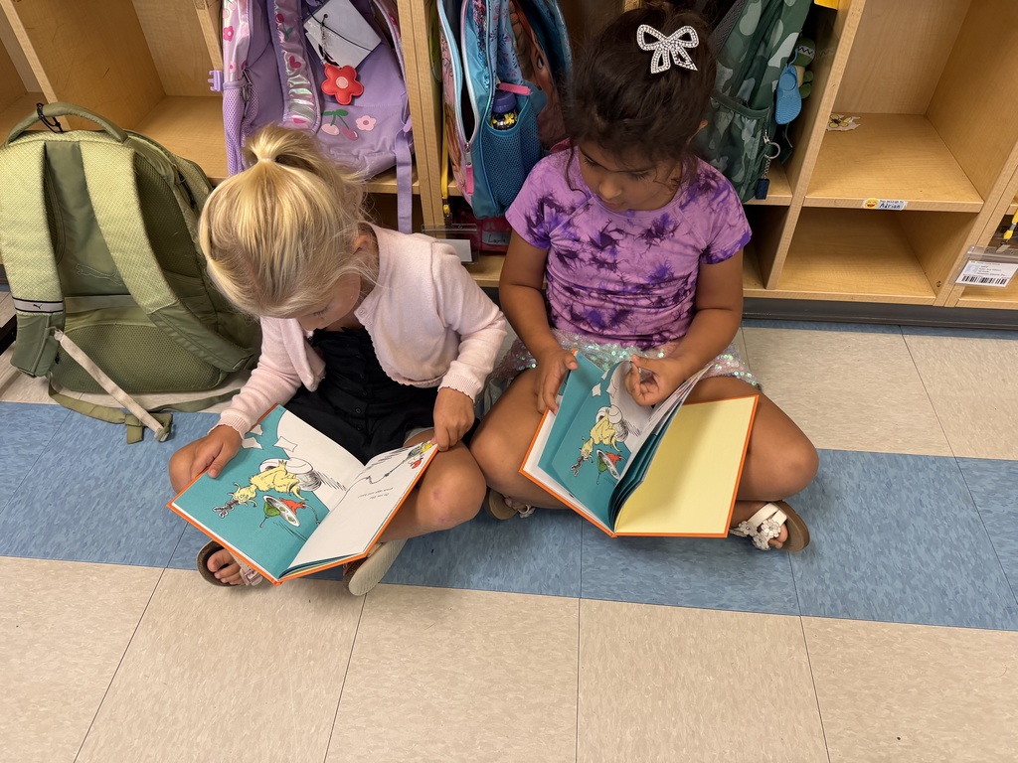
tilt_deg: -46.0
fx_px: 706
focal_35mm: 24
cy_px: 382
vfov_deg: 56.8
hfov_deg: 71.6
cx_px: 509
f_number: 1.78
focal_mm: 6.76
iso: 200
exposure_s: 1/60
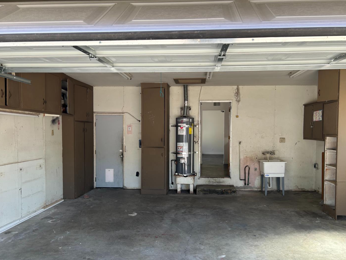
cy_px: 139
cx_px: 185
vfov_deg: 49.7
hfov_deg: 63.4
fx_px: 280
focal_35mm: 28
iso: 32
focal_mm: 5.7
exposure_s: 1/137
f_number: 1.5
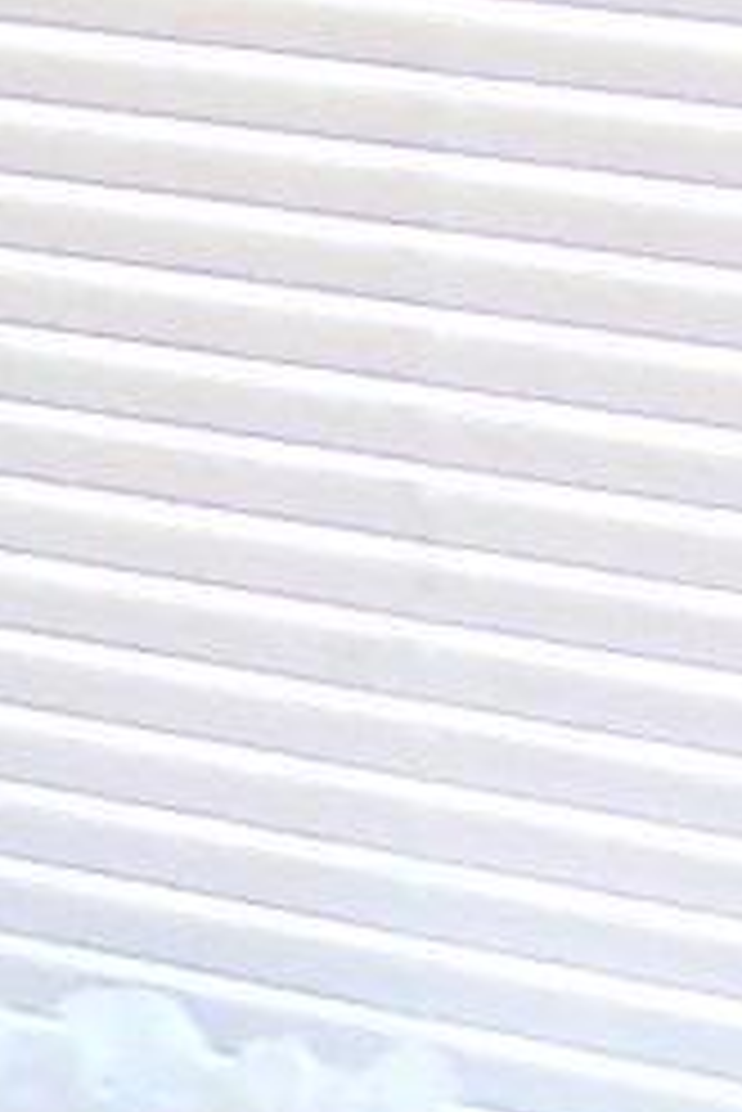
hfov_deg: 3.2
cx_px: -2379
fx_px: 12719
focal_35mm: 412
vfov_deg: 5.0
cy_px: 126
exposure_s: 1/25
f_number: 2.8
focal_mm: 6.3
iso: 140
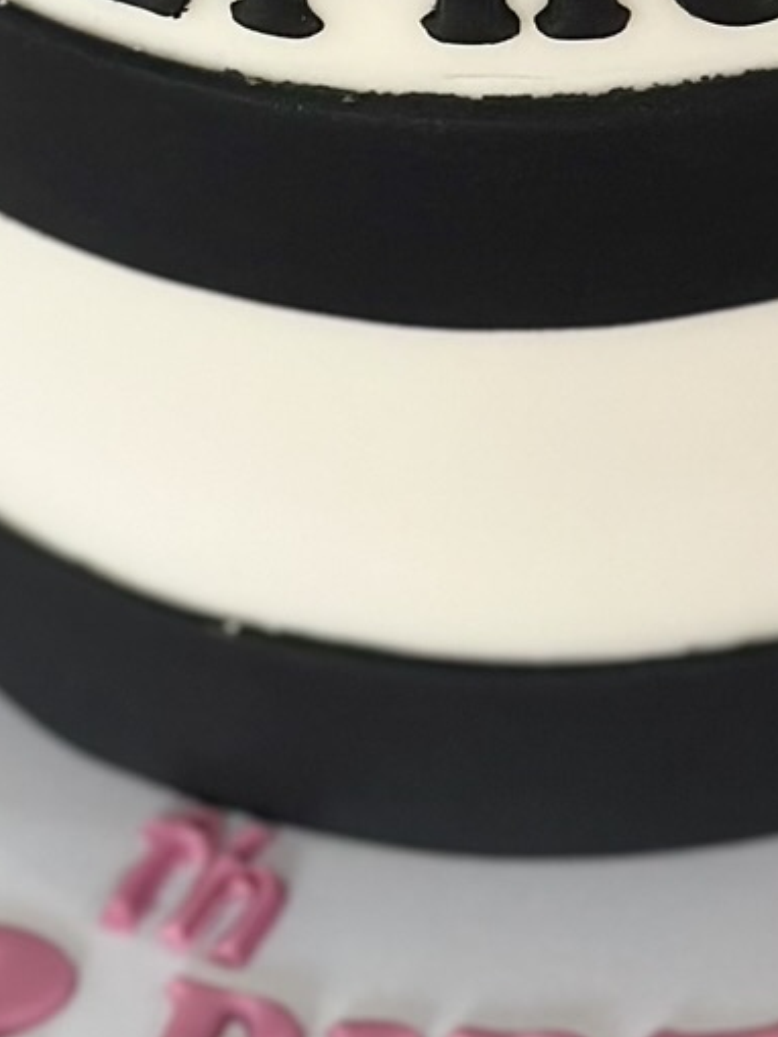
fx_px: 5781
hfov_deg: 7.7
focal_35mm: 193
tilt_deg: -41.1
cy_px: -257
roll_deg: +0.9
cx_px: 544
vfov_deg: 10.1
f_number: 1.78
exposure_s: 1/86
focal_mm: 6.86
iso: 125
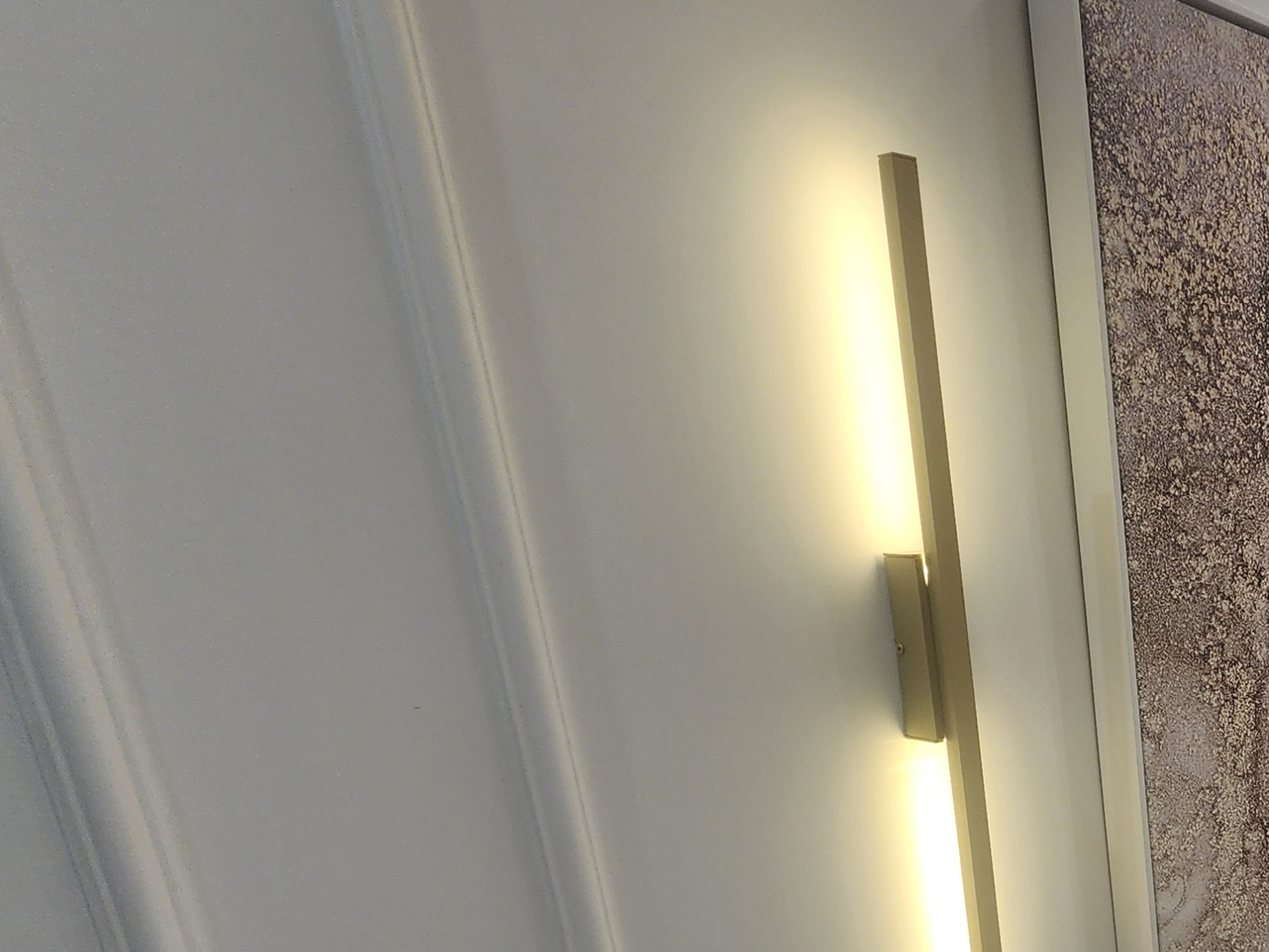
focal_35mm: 32
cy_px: 887
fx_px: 1173
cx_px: 1451
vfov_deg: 40.3
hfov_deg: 42.2
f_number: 2.2
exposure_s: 1/120
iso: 80
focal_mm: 2.2
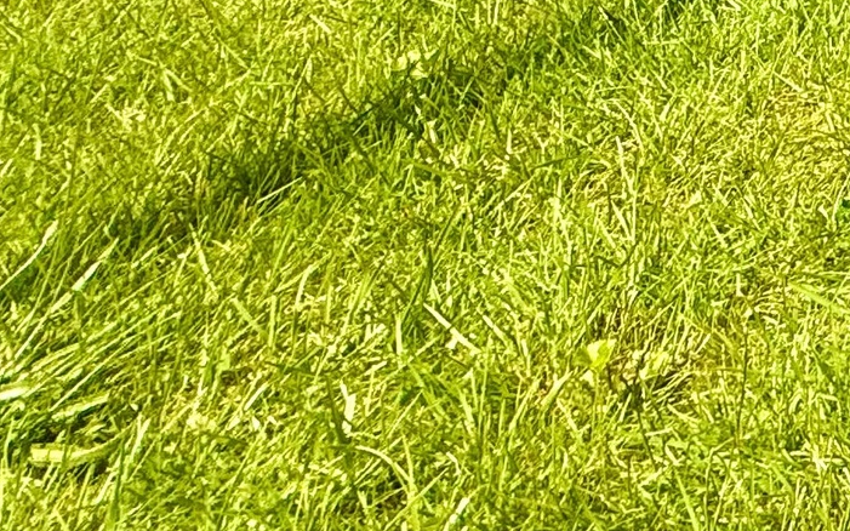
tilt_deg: +2.0
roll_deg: +0.5
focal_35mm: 65
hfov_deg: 19.3
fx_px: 1506
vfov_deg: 14.1
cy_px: -726
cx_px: 1673
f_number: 2.2
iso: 50
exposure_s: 1/2237
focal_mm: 2.22
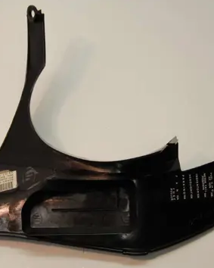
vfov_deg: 27.5
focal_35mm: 69
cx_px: 75
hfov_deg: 22.1
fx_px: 547
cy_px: 132
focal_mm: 32
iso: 400
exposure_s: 1/80
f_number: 4.5
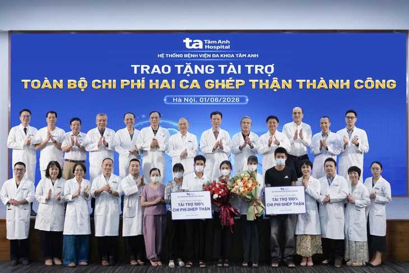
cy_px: 136
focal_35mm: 43
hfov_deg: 45.4
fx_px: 489
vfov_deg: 31.2
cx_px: 204
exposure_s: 1/200
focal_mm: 29
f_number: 7.1
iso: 2000
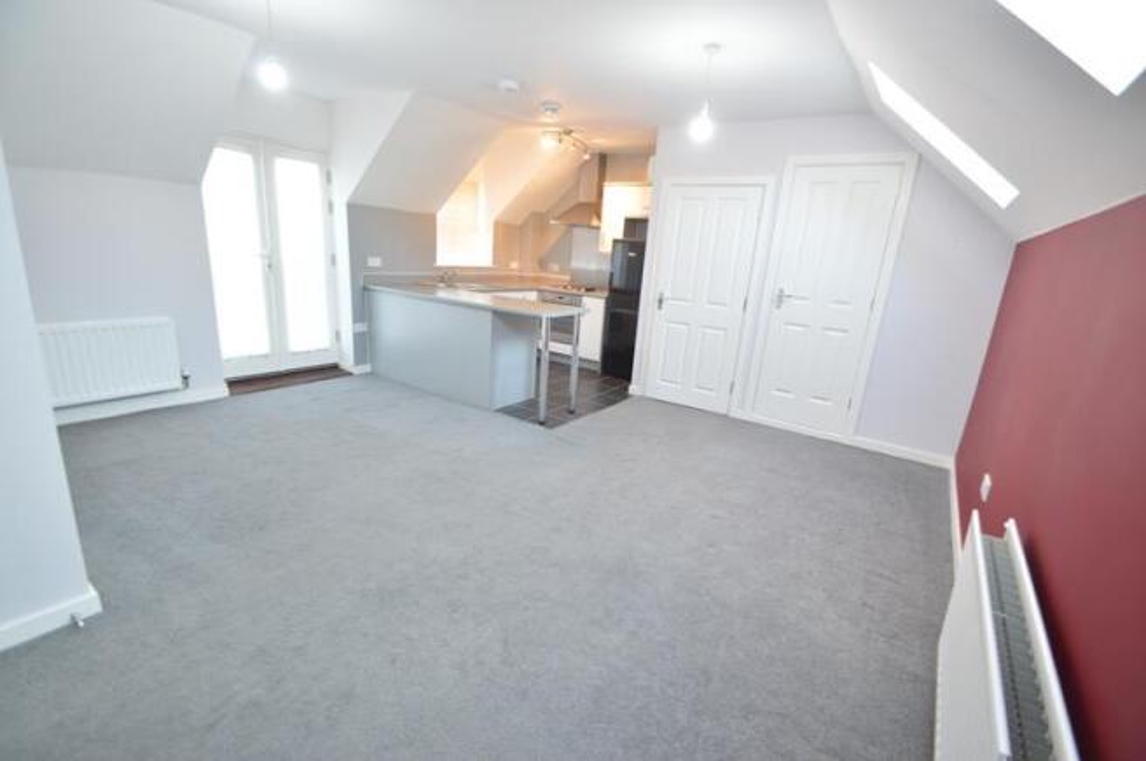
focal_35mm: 15
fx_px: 477
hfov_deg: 100.4
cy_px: 380
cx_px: 573
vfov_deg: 77.2
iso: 450
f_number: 3.5
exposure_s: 1/15
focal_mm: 10
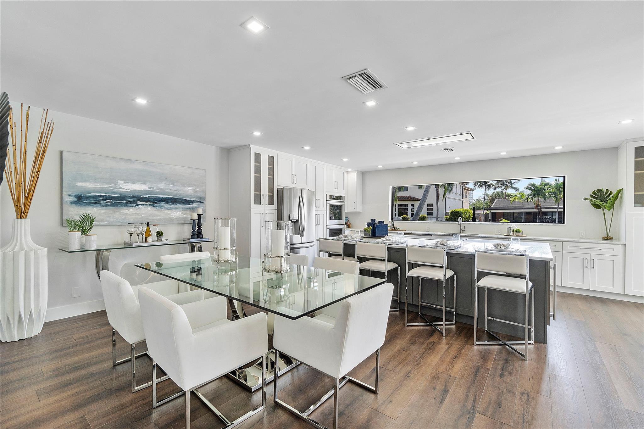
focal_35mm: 15
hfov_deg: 100.4
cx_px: 322
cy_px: 214
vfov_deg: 77.3
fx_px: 268
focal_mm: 10
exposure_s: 1/25
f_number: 11
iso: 160
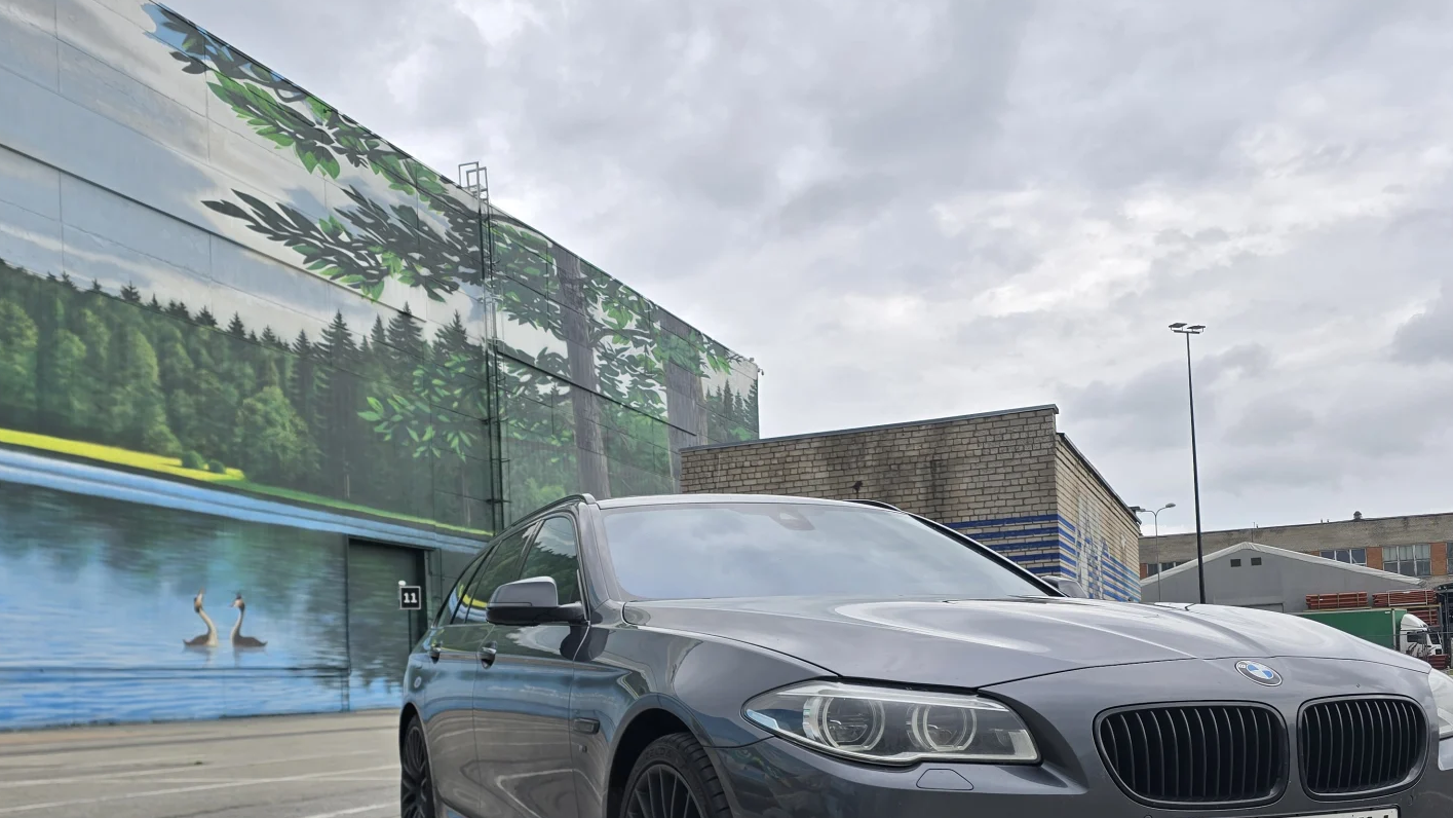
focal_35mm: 34
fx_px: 1310
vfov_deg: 33.8
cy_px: 635
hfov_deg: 57.9
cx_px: 638
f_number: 1.7
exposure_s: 1/330
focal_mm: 6.3
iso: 12
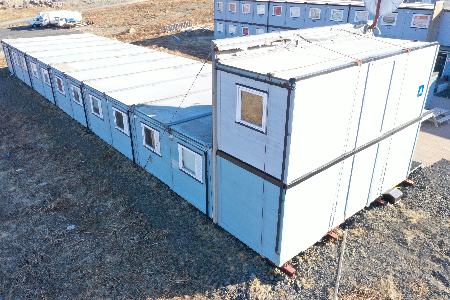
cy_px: 150
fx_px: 350
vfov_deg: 46.4
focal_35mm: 28
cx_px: 225
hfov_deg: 65.5
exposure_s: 1/30
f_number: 11
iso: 100
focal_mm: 10.26
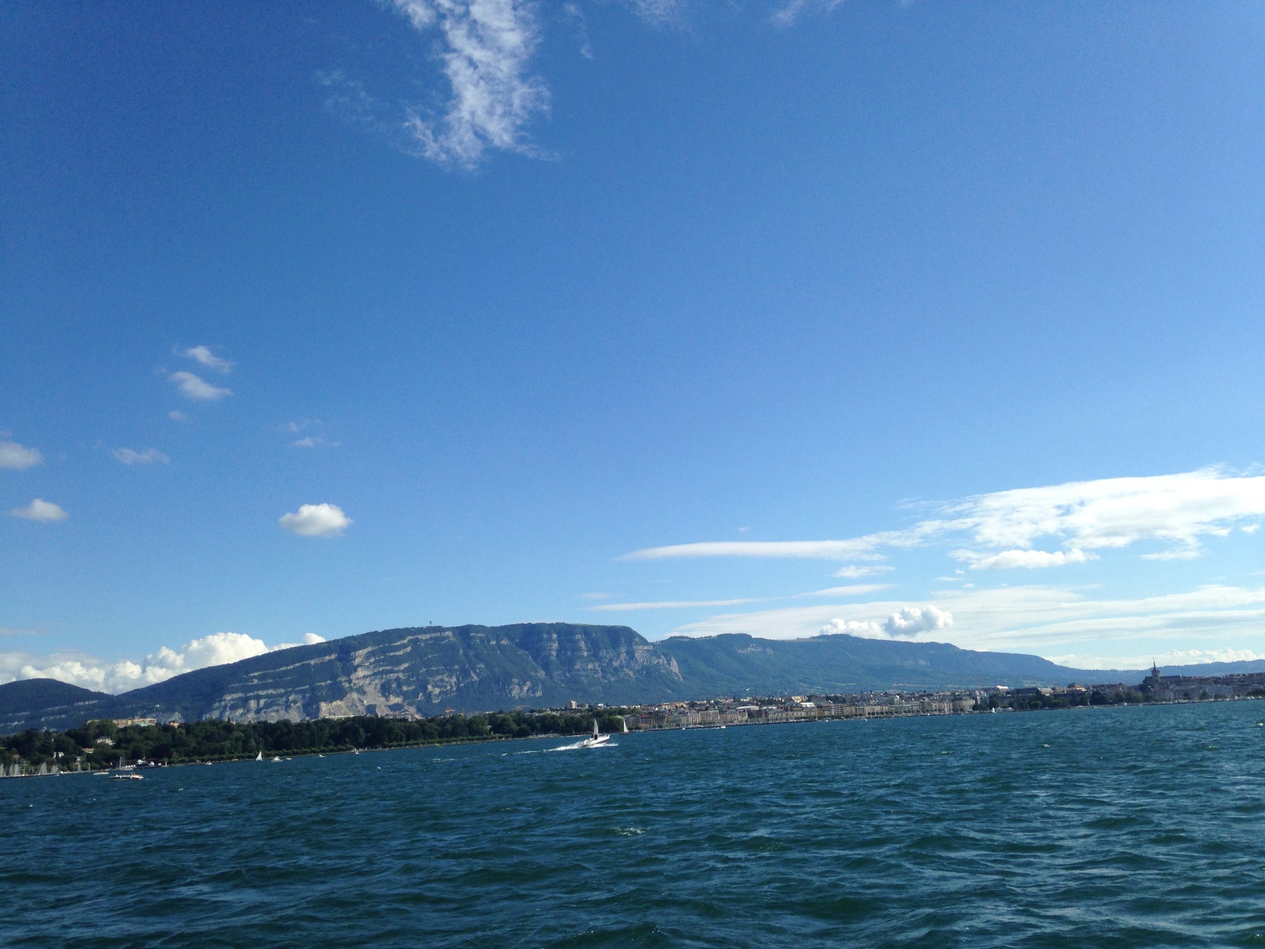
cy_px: 474
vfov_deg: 42.9
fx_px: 1206
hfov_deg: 55.4
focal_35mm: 33
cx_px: 632
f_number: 2.4
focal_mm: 4.12
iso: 50
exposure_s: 1/2358
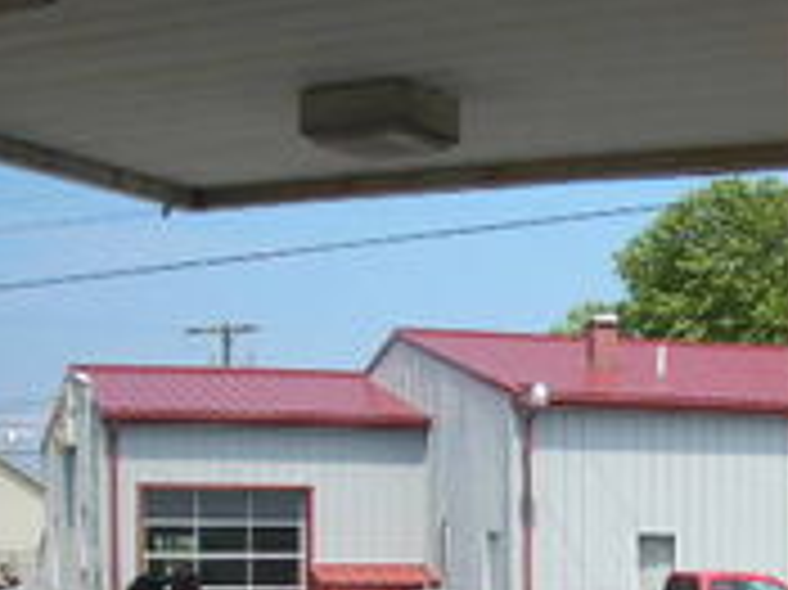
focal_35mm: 87
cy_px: 626
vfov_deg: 16.5
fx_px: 1979
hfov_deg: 22.3
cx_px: 603
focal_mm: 6.3
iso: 50
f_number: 6.4
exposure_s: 1/140
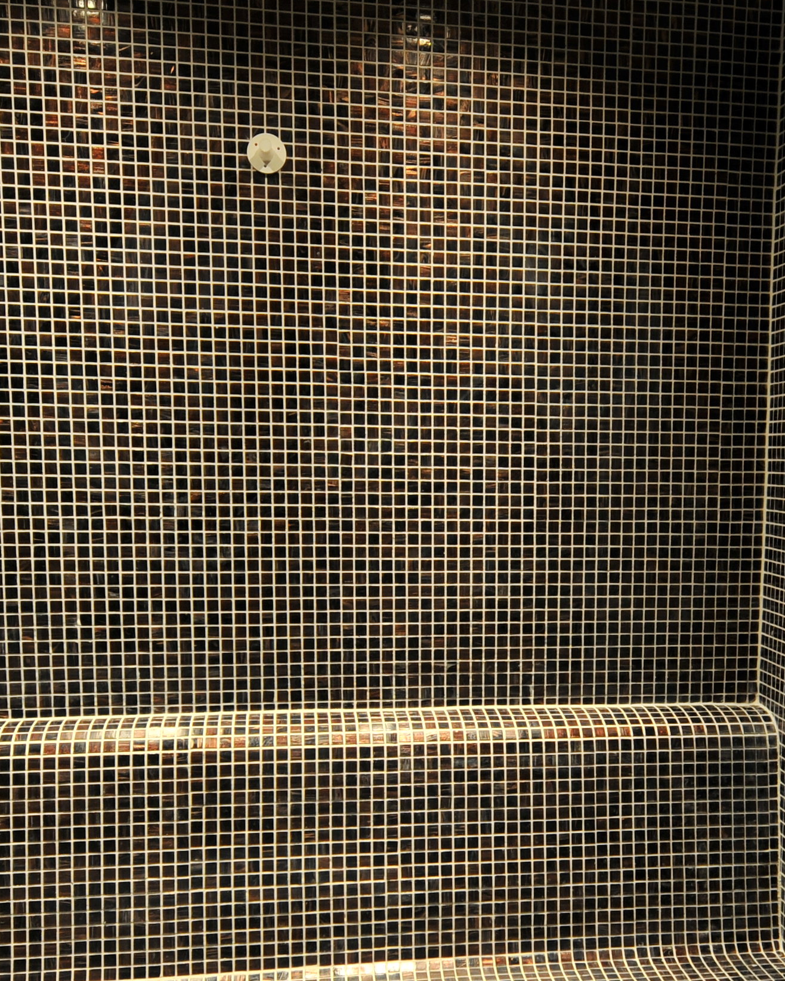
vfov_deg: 41.7
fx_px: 1277
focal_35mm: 44
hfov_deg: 33.8
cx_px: 534
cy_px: 617
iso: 200
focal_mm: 12
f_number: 5.6
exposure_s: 1.3
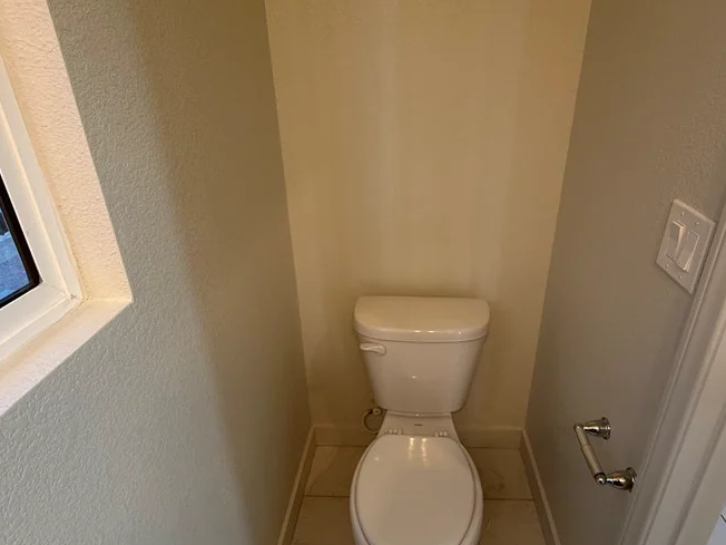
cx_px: 405
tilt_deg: -26.7
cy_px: 285
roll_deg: -0.2
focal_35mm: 22
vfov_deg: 61.1
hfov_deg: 76.1
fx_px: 461
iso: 250
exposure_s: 1/120
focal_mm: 2.22
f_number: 2.2
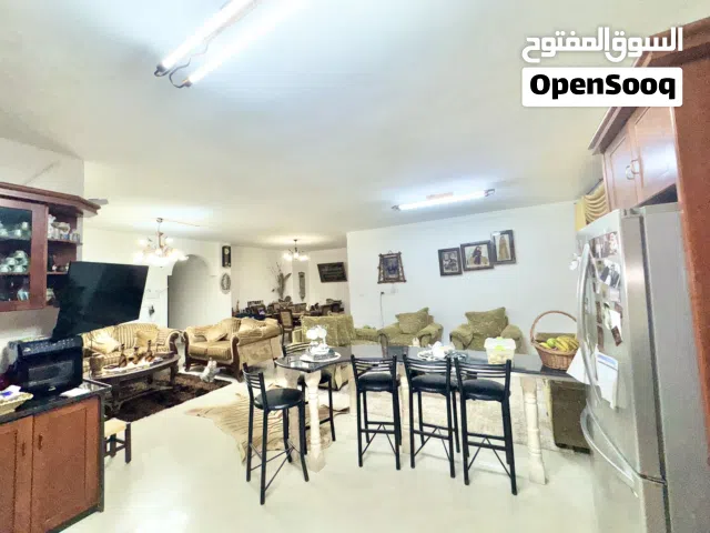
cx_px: 355
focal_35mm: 14
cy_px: 266
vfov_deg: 85.7
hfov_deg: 102.1
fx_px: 287
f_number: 2.2
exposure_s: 1/108
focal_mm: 2.22
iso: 80
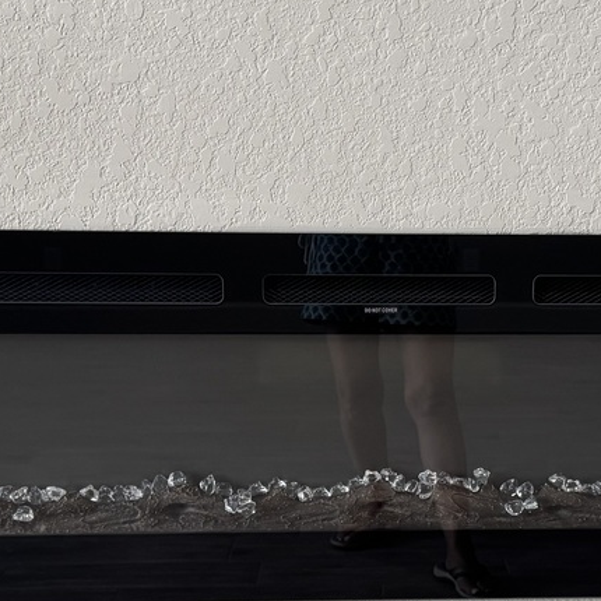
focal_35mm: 71
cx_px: 465
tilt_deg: -12.1
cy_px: 386
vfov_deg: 24.2
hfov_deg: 24.0
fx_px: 1395
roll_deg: -1.8
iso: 200
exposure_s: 1/120
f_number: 1.78
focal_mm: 6.76
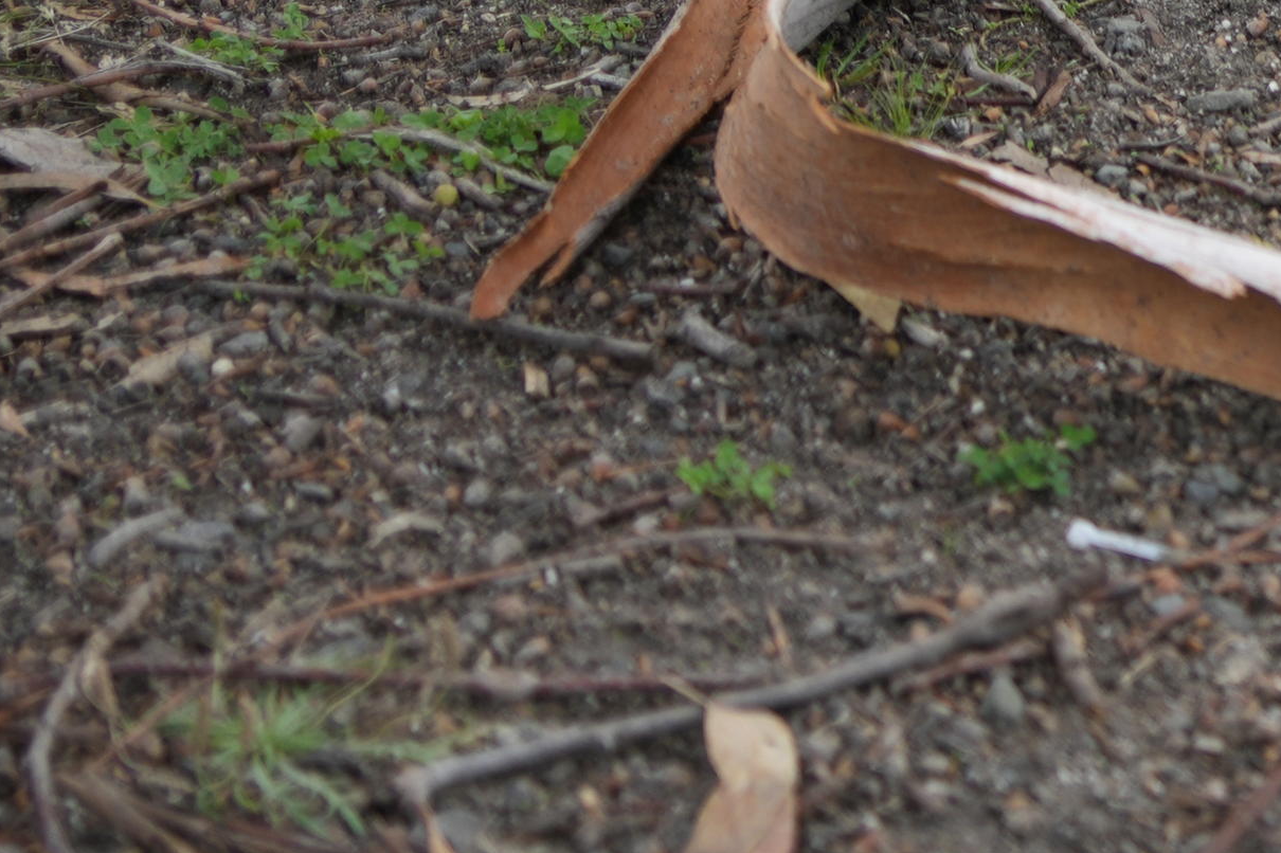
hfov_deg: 13.8
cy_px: -742
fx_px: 4411
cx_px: 2642
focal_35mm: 124
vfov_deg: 10.3
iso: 100
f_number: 2.8
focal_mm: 30
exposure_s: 1/100
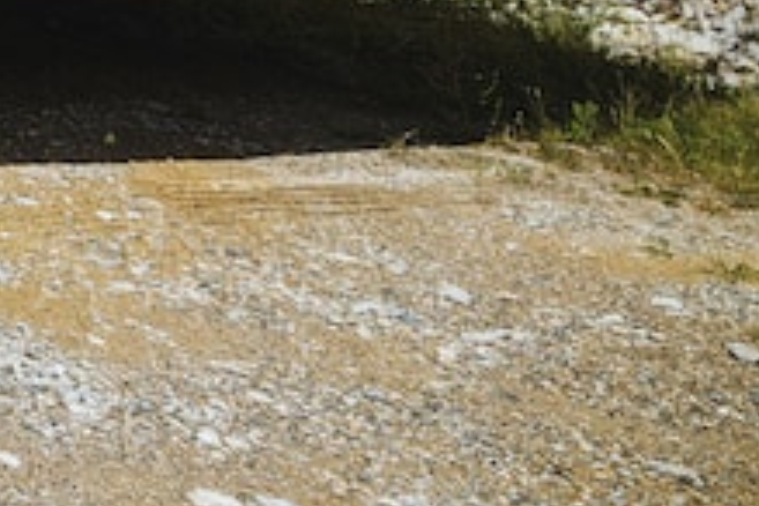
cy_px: -761
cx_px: -1445
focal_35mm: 101
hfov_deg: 11.8
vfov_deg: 11.1
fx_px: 2129
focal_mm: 17
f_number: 2.8
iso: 100
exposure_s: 1/1250
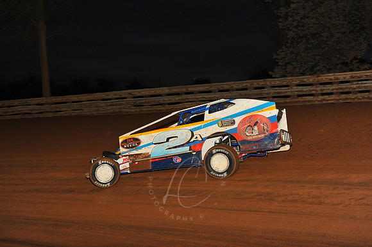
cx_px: 186
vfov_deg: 19.4
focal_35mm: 70
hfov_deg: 28.9
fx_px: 723
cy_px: 124
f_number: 7.1
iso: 500
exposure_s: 1/320
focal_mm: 70
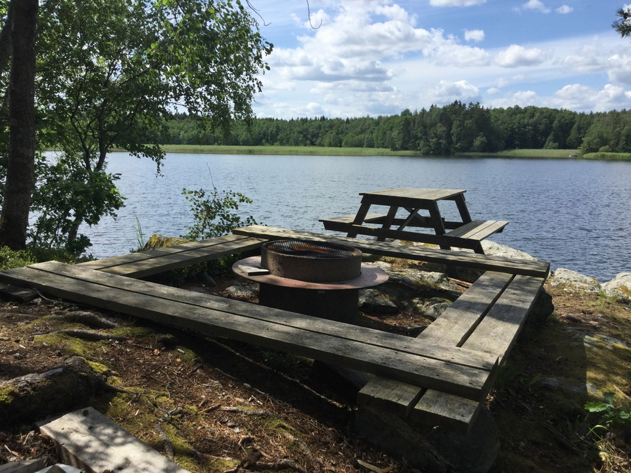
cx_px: 316
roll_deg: -0.8
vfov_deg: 45.4
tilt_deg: -10.0
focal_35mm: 31
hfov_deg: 58.4
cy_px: 236
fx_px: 565
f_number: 2.4
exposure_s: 1/1431
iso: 25
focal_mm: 3.3
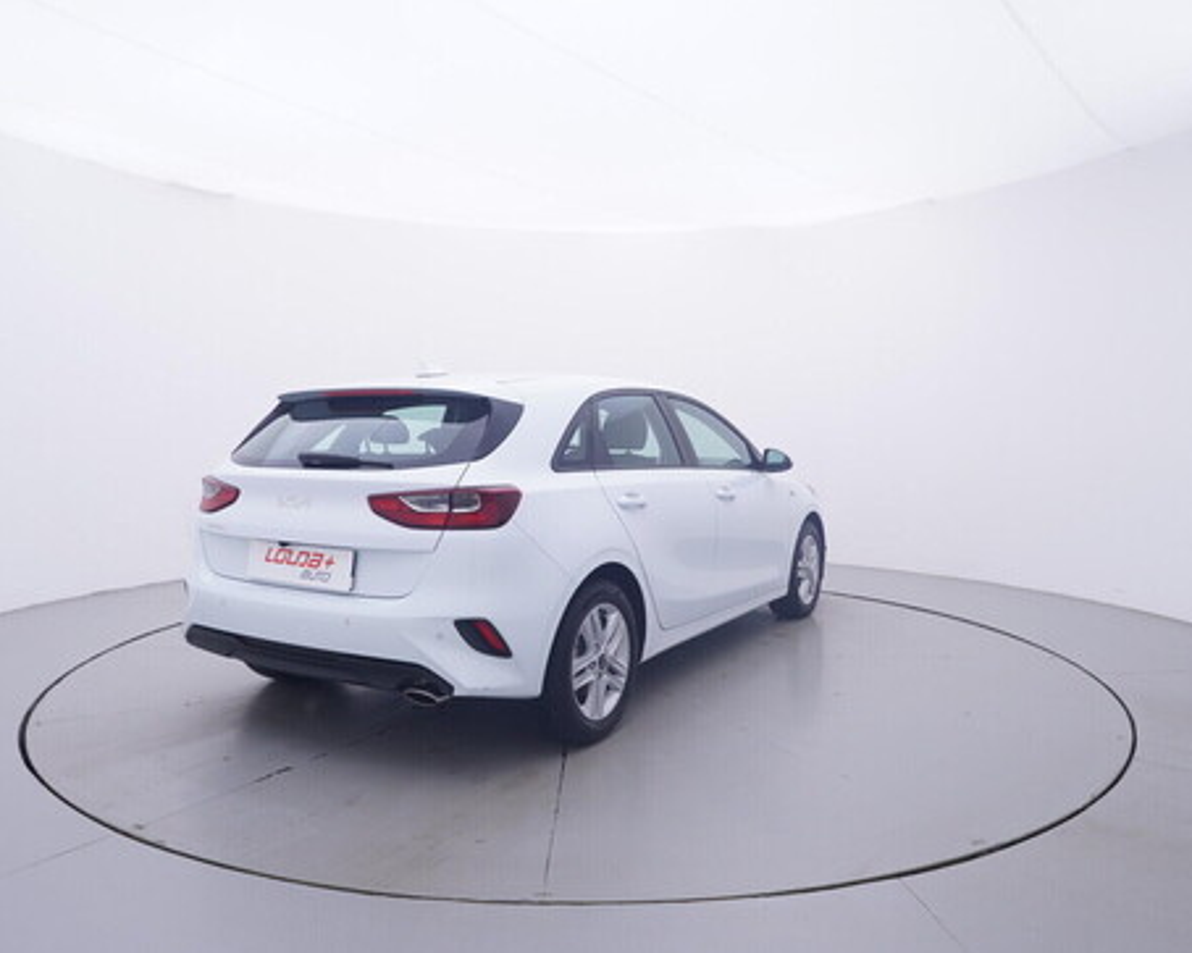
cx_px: 587
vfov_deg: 55.7
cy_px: 479
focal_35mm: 26
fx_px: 902
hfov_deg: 66.9
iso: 200
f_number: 5
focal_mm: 15
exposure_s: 1/80
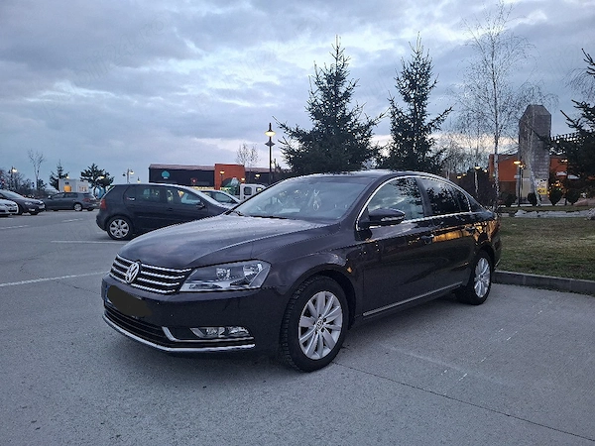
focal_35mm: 23
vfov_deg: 58.9
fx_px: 395
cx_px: 298
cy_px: 223
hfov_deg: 73.9
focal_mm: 5.54
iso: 200
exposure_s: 1/100
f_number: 1.8
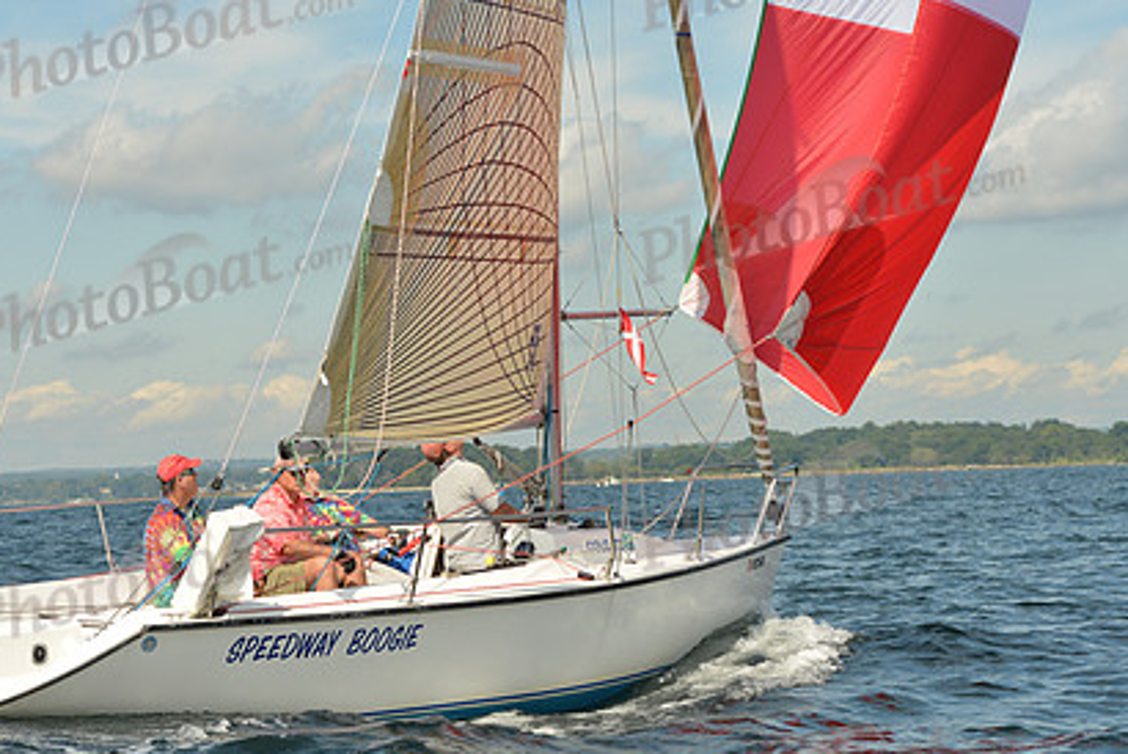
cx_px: 498
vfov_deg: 13.8
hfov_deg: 20.6
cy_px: 395
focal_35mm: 99
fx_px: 3104
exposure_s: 1/1600
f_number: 6.3
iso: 320
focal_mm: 70
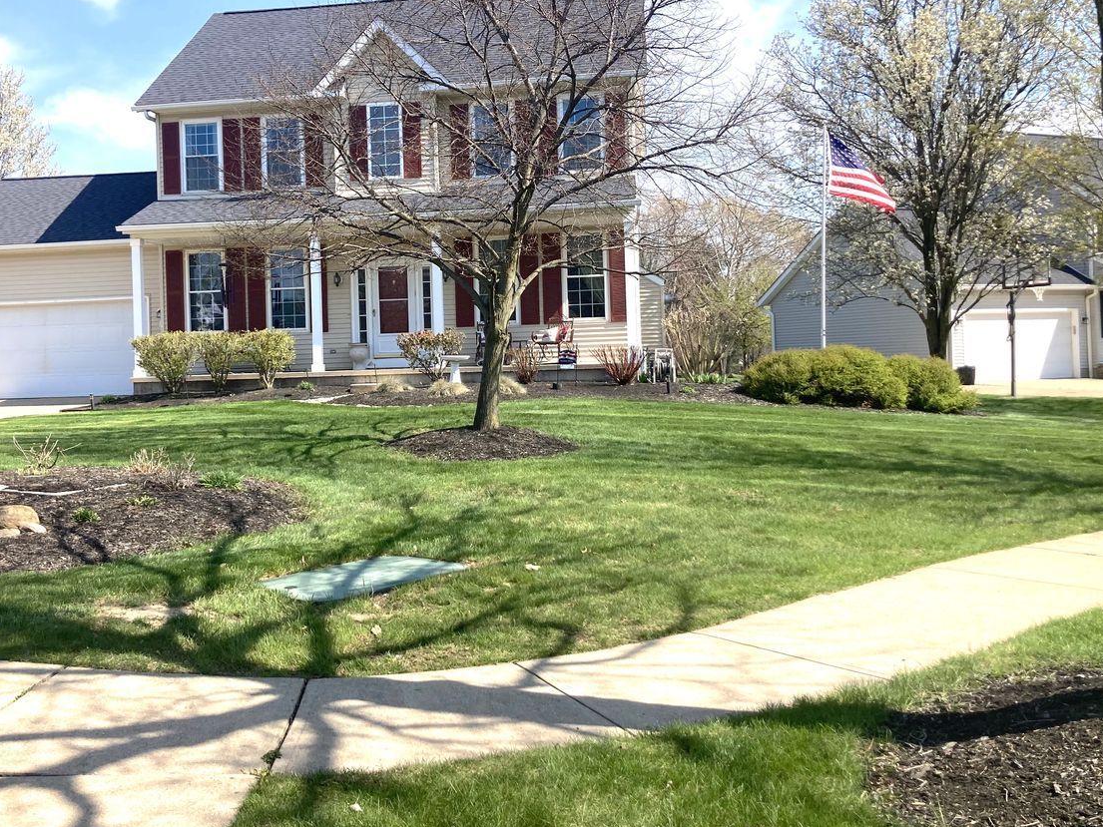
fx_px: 1211
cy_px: 354
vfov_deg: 37.7
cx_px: 443
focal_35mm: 38
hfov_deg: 48.7
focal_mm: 3.99
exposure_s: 1/1499
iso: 20
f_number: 1.8
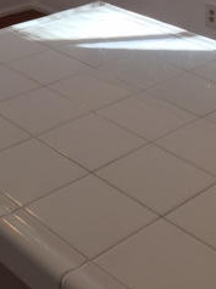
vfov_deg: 22.5
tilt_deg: -9.6
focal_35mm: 78
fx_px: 650
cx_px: 40
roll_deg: +0.0
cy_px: -85
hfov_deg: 18.7
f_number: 2.2
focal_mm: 4.15
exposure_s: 1/60
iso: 40
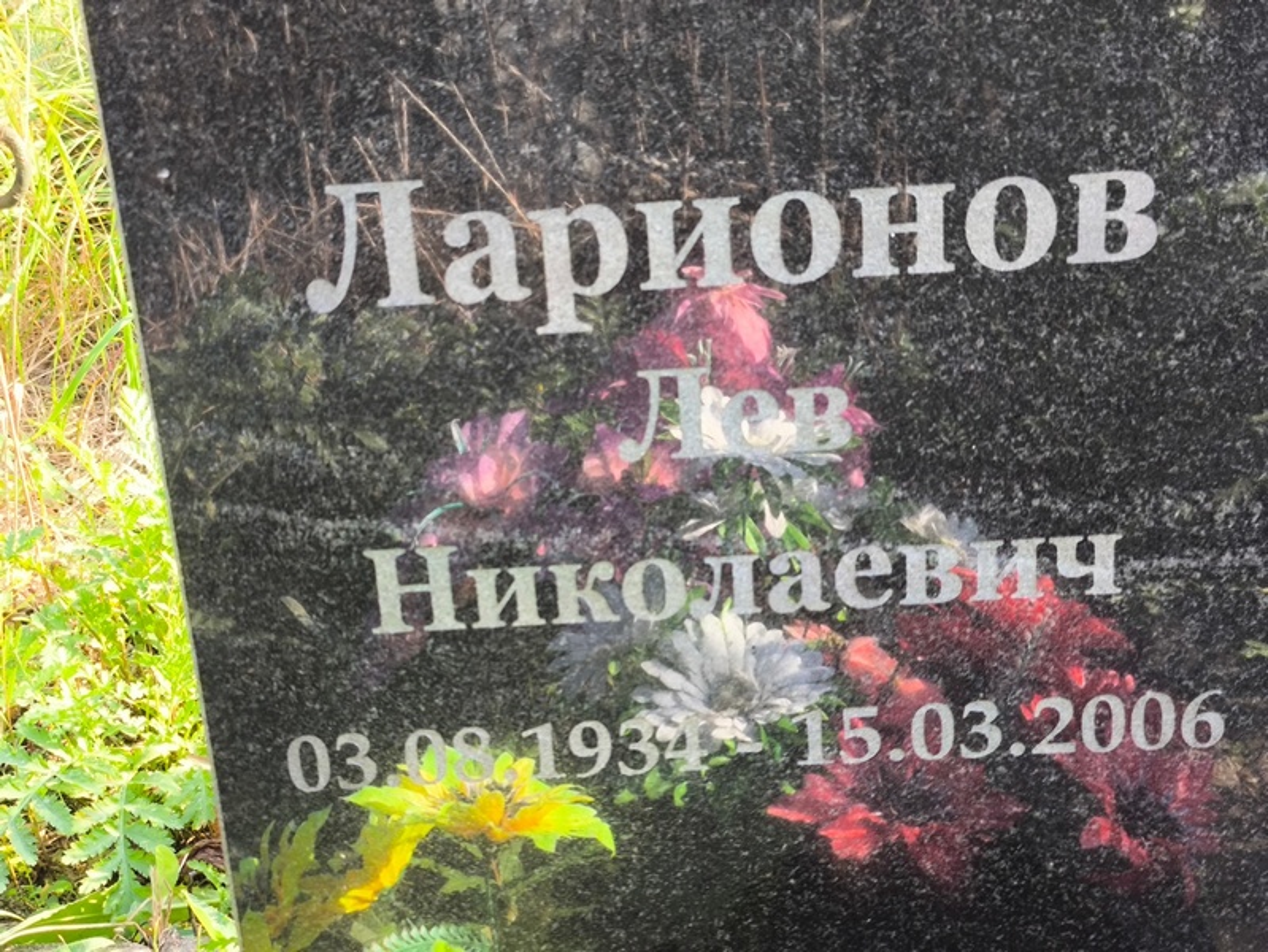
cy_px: 476
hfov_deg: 38.2
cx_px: 634
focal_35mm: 50
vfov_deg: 29.1
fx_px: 1832
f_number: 1.7
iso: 64
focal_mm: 4.71
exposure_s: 1/100
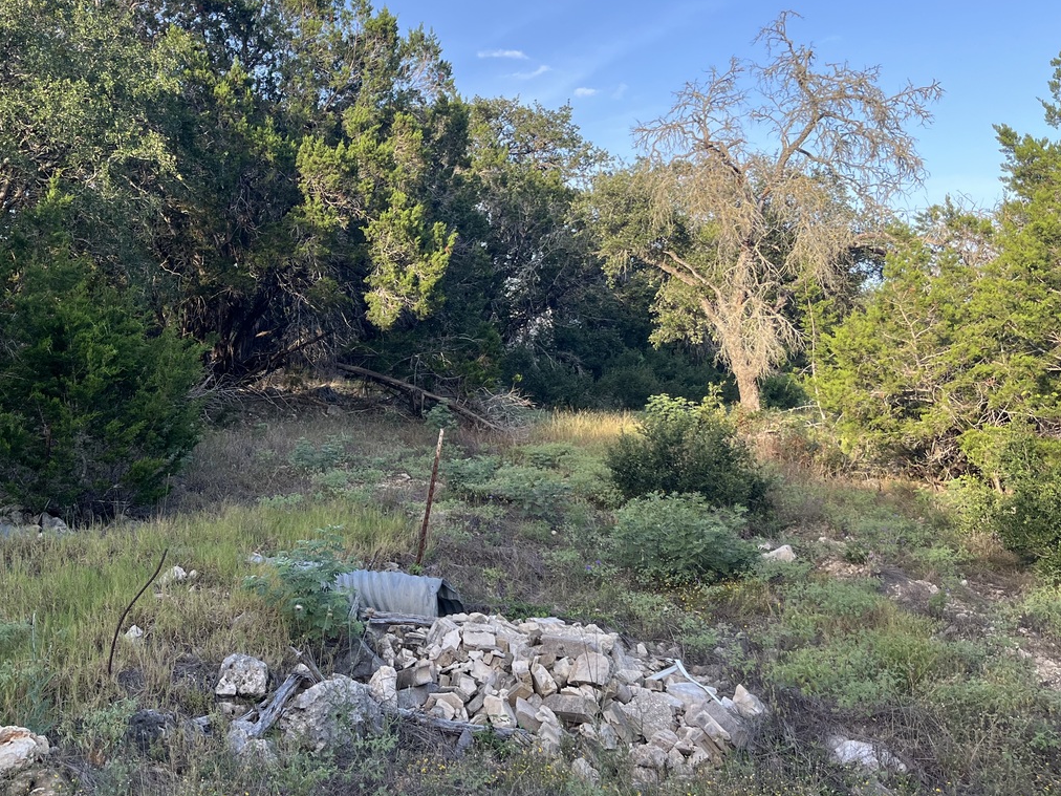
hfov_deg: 49.1
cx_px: 333
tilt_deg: +6.0
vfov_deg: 38.3
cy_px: 284
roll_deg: +3.2
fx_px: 1134
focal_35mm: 37
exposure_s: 1/639
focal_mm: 5.1
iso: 50
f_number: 1.6
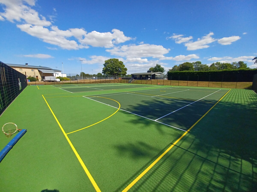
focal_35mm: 13
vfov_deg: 89.9
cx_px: 128
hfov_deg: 106.2
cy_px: 96
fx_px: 97
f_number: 2.2
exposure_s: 1/1645
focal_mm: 1.42
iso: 40
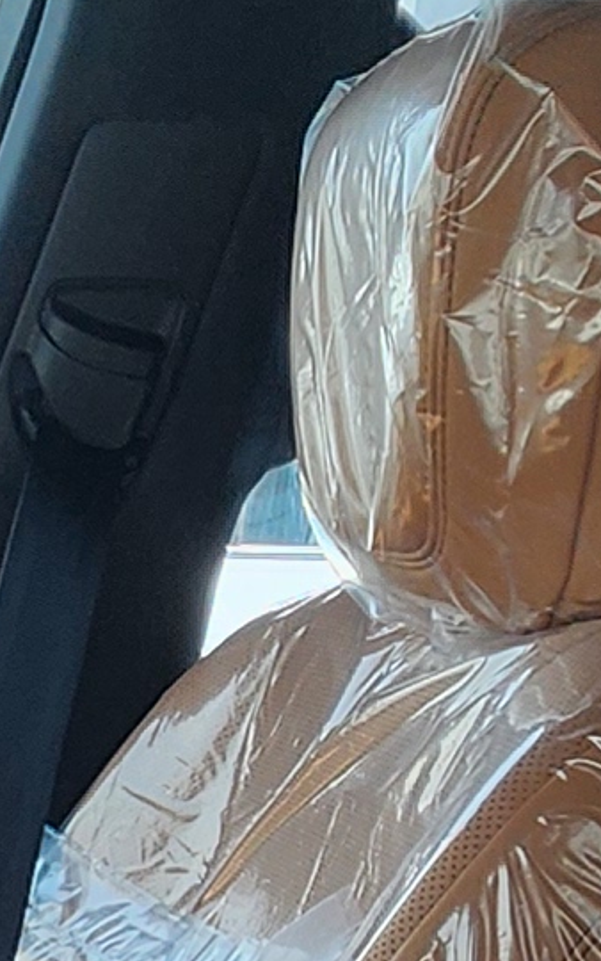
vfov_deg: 19.0
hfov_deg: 11.6
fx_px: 2670
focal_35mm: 102
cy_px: 1212
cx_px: -585
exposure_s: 1/265
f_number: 2.2
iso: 50
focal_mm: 2.2
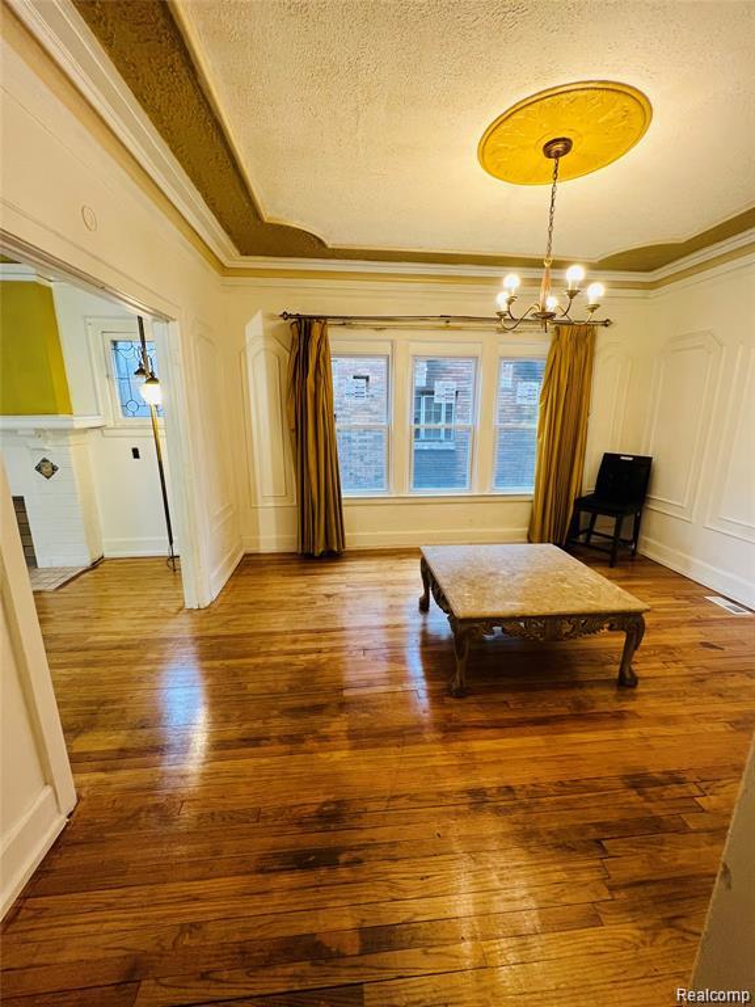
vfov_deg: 106.2
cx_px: 378
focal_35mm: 13
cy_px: 504
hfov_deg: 89.9
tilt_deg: -12.3
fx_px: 378
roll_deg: +0.6
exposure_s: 1/60
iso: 125
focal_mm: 1.57
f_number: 1.8
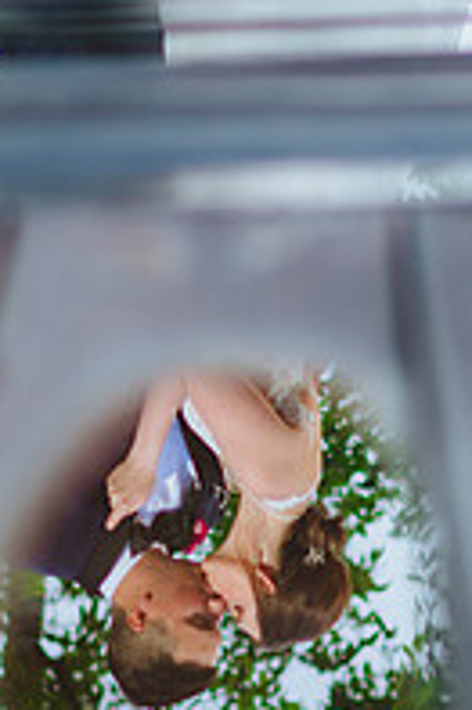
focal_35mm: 298
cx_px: 258
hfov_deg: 4.6
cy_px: 575
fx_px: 5871
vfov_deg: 6.9
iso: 100
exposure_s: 1/250
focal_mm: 85
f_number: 2
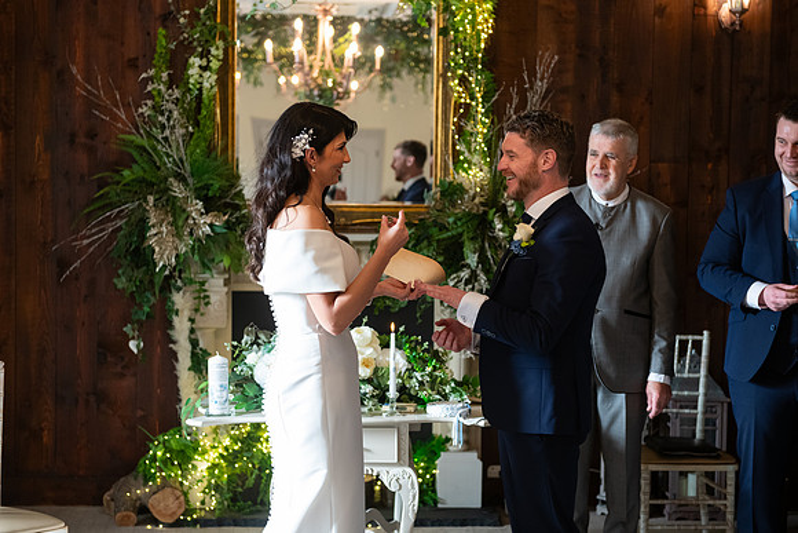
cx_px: 399
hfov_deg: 28.8
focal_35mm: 70
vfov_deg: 19.5
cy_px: 266
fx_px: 1552
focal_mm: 70
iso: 1000
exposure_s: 1/160
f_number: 3.5
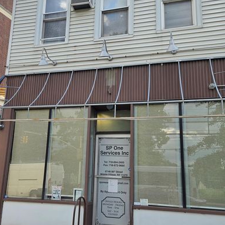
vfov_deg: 47.2
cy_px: 117
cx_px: 101
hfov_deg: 47.1
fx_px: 257
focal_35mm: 35
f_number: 1.8
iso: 25
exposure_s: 1/305
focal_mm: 5.4
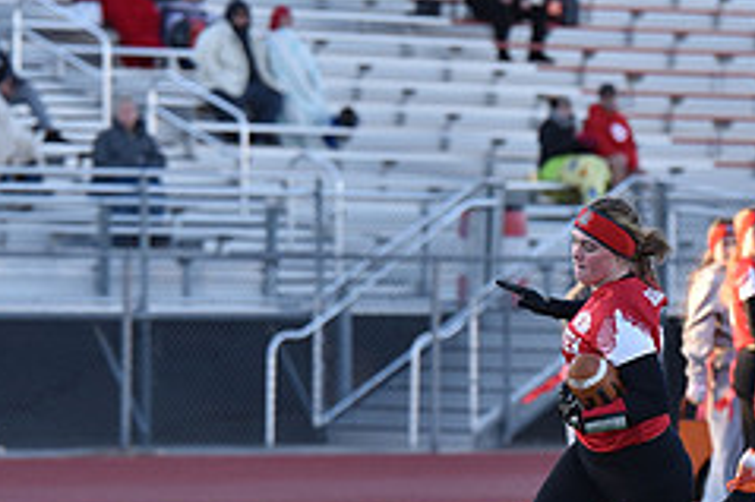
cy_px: 377
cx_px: 594
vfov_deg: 4.2
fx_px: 6874
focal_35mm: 328
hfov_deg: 6.3
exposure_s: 1/1250
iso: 800
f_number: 2.8
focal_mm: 135
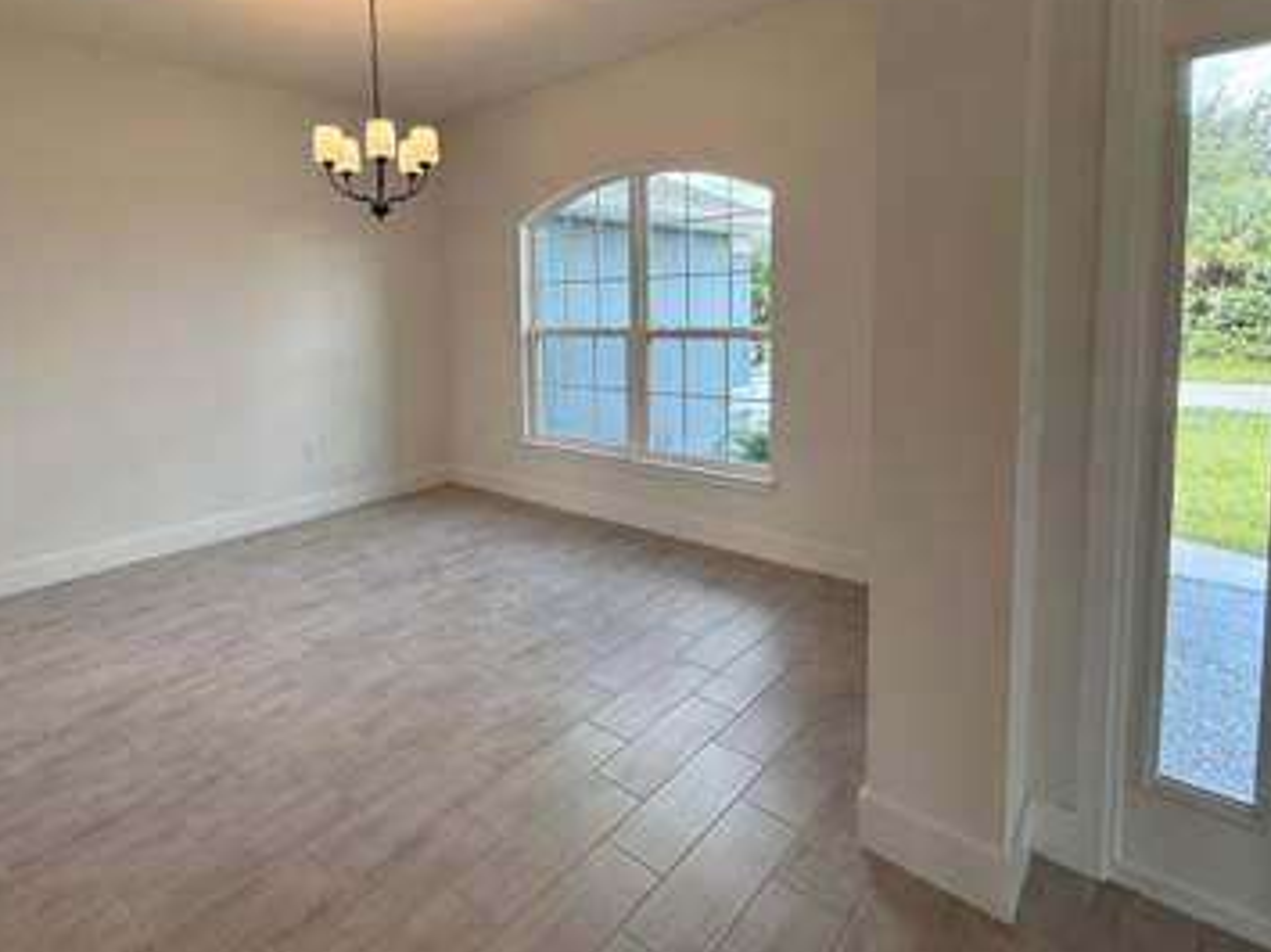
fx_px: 697
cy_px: 363
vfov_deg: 67.7
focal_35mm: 19
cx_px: 531
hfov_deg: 84.0
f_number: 2.2
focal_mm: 2.22
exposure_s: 1/127
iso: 64
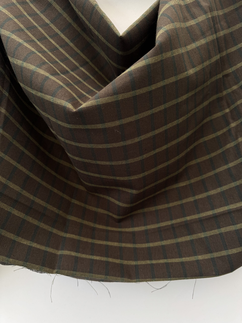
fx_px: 224
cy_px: 162
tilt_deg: -3.6
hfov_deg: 56.8
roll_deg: +1.0
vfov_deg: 71.6
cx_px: 121
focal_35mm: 24
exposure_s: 1/121
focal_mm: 6.76
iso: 80
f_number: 1.78
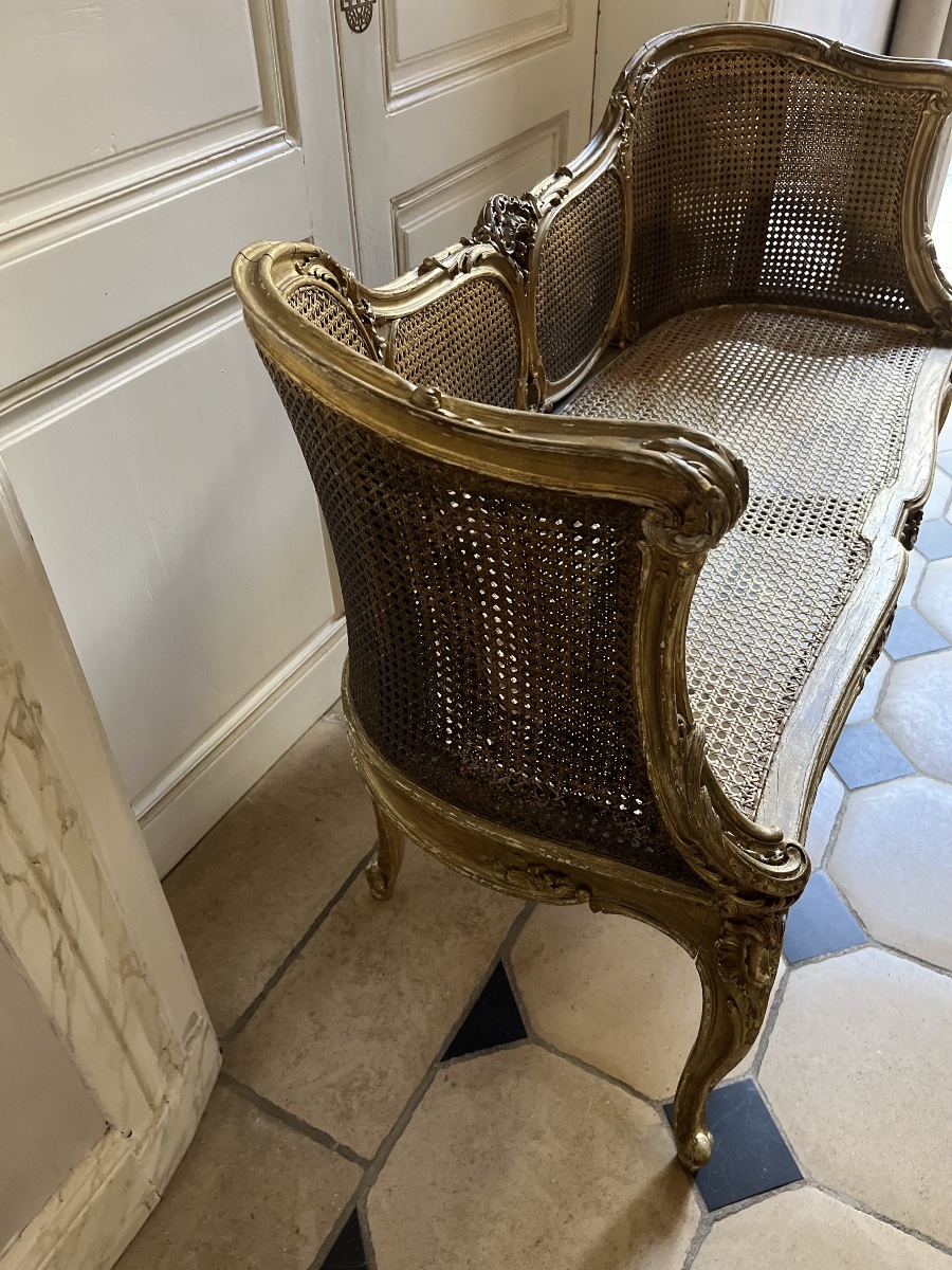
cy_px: 635
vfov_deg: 67.3
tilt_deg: -41.0
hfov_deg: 53.1
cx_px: 476
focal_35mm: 26
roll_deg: +2.0
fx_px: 953
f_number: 1.6
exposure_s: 1/50
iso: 400
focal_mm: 5.1
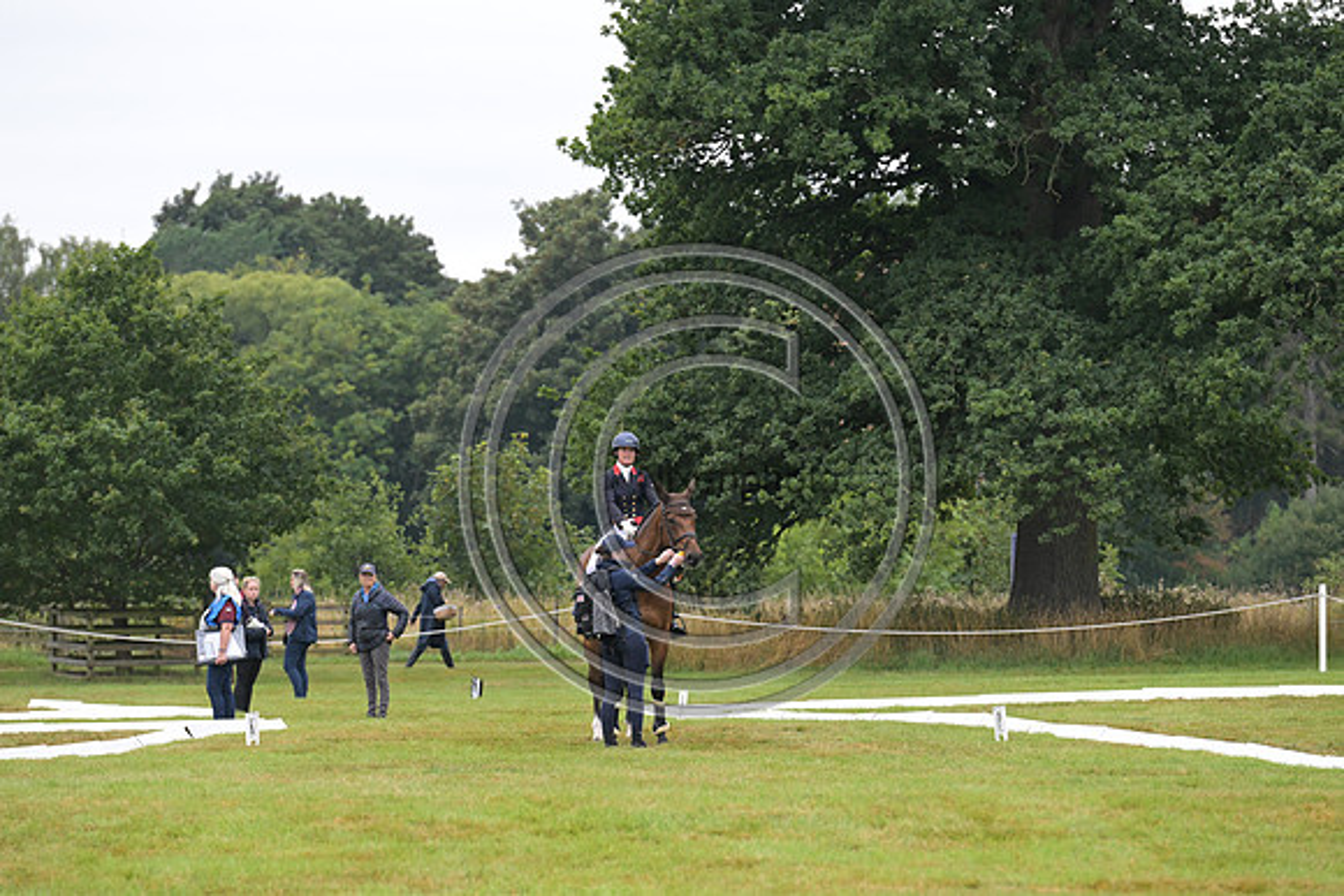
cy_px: 448
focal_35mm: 200
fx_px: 7468
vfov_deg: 6.9
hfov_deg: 10.3
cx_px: 672
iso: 3200
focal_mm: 200
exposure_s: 1/1250
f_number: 5.6
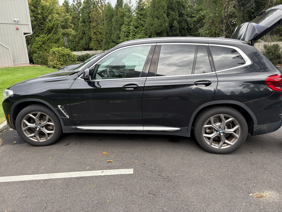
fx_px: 212
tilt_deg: -13.7
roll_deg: +2.6
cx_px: 141
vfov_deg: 53.1
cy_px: 106
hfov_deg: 67.3
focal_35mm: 26
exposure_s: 1/492
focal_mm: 5.96
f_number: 1.6
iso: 50
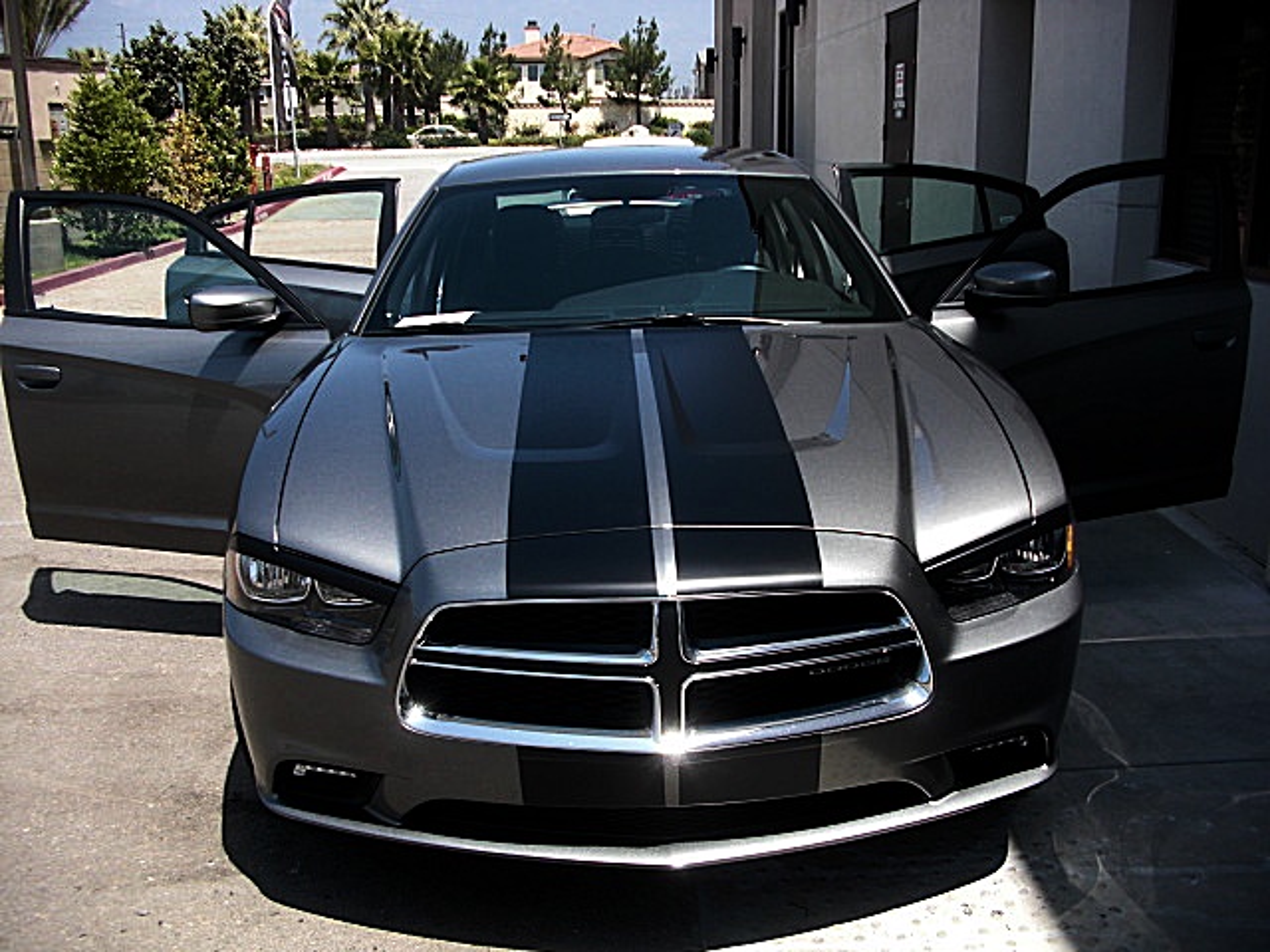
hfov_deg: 51.4
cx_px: 635
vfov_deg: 39.7
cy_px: 476
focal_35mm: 36
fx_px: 1321
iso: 50
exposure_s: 1/500
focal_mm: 6.3
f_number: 2.8
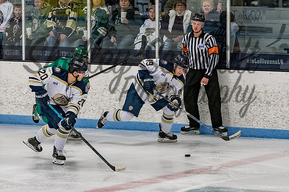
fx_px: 1978
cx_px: 168
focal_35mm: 247
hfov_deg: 8.4
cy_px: 89
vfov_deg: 5.6
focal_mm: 102
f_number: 4
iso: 2000
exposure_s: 1/800
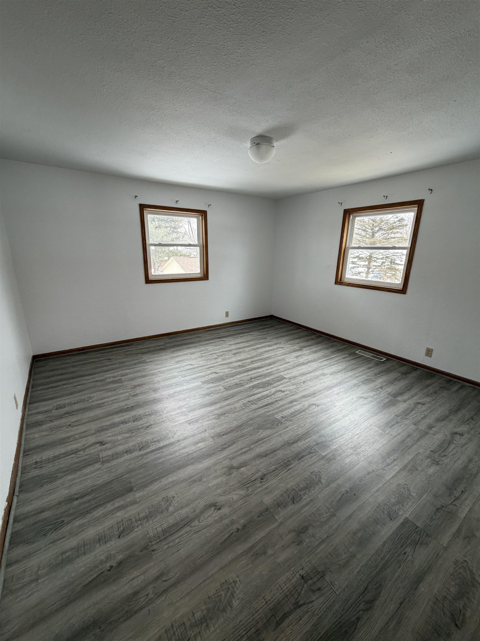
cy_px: 320
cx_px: 240
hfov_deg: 85.7
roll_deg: -1.1
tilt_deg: -15.7
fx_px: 259
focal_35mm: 14
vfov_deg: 102.1
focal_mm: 2.22
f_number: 2.2
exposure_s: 1/60
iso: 200
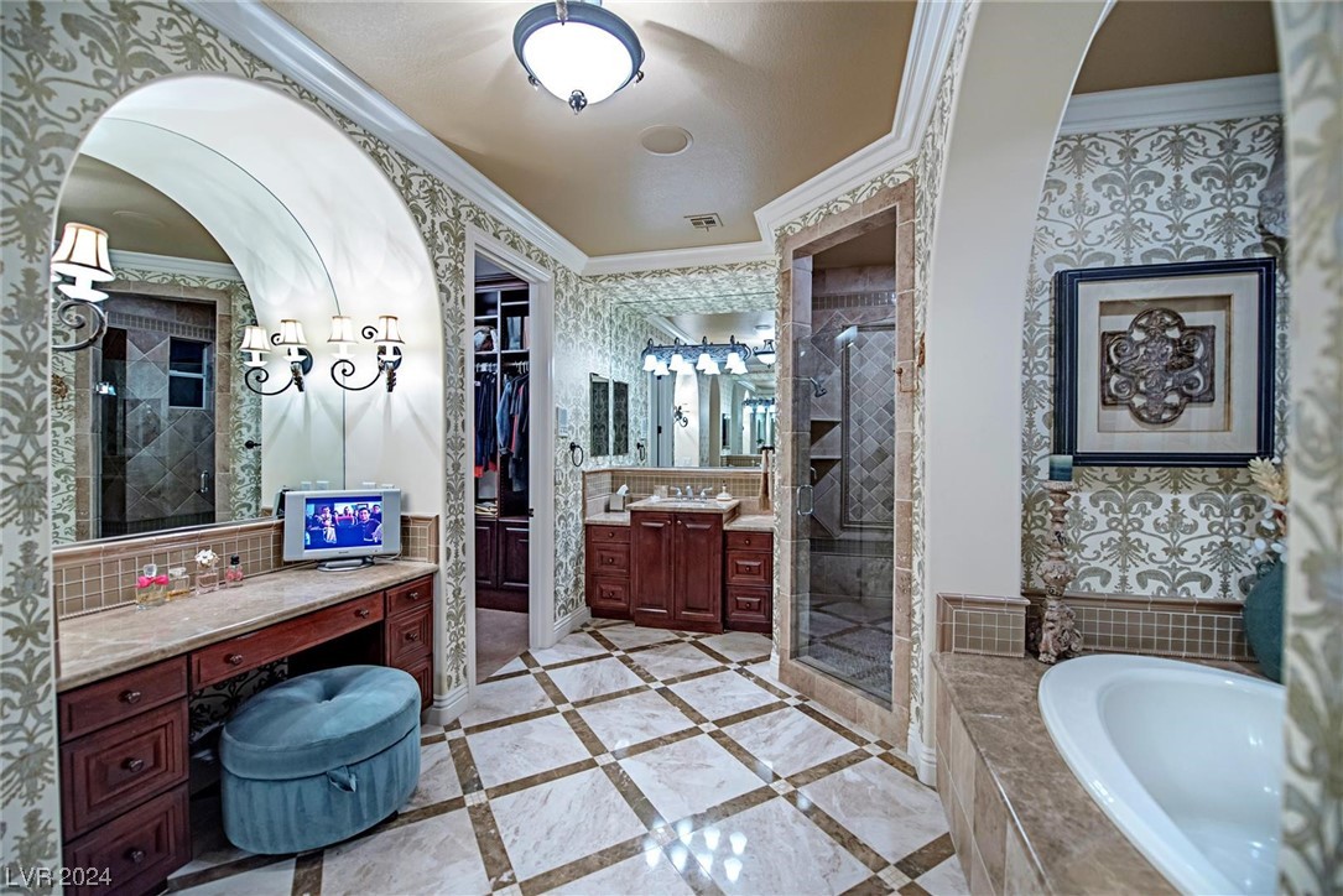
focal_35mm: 14
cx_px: 672
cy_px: 448
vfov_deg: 81.2
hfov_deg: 104.2
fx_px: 522
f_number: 3.2
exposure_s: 1/30
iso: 640
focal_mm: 14
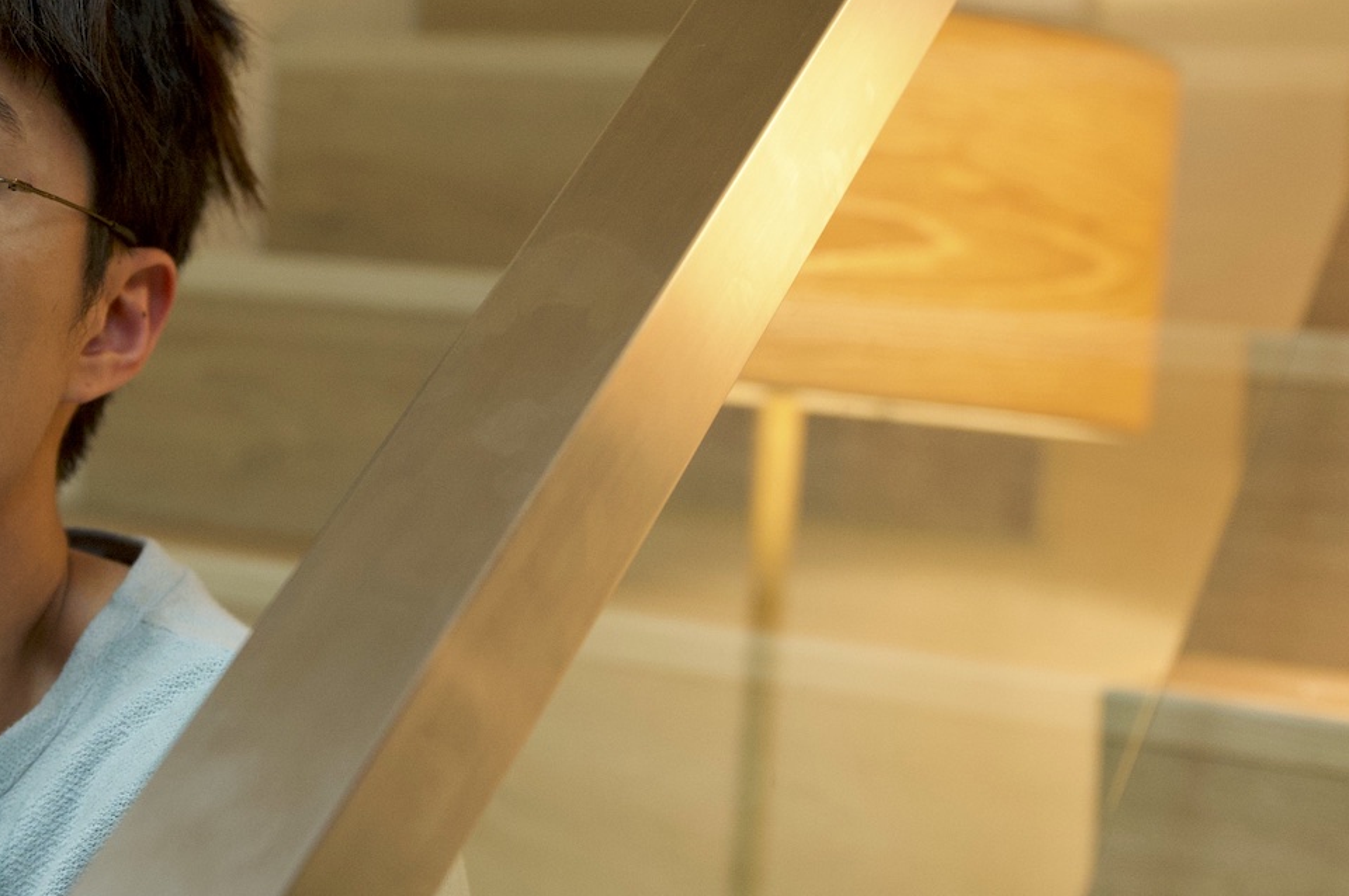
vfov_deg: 18.9
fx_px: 2695
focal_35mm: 72
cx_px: 281
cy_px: 366
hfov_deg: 27.6
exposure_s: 1/125
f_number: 2.8
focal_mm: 36
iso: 2500
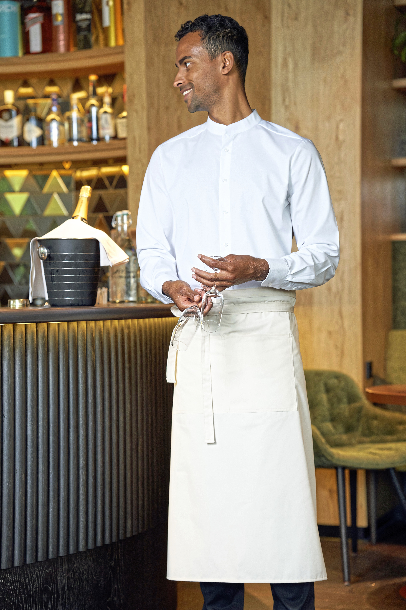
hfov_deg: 16.1
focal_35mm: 85
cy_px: 305
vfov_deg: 23.9
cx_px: 203
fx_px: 1438
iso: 800
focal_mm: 85
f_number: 3.2
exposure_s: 1/125
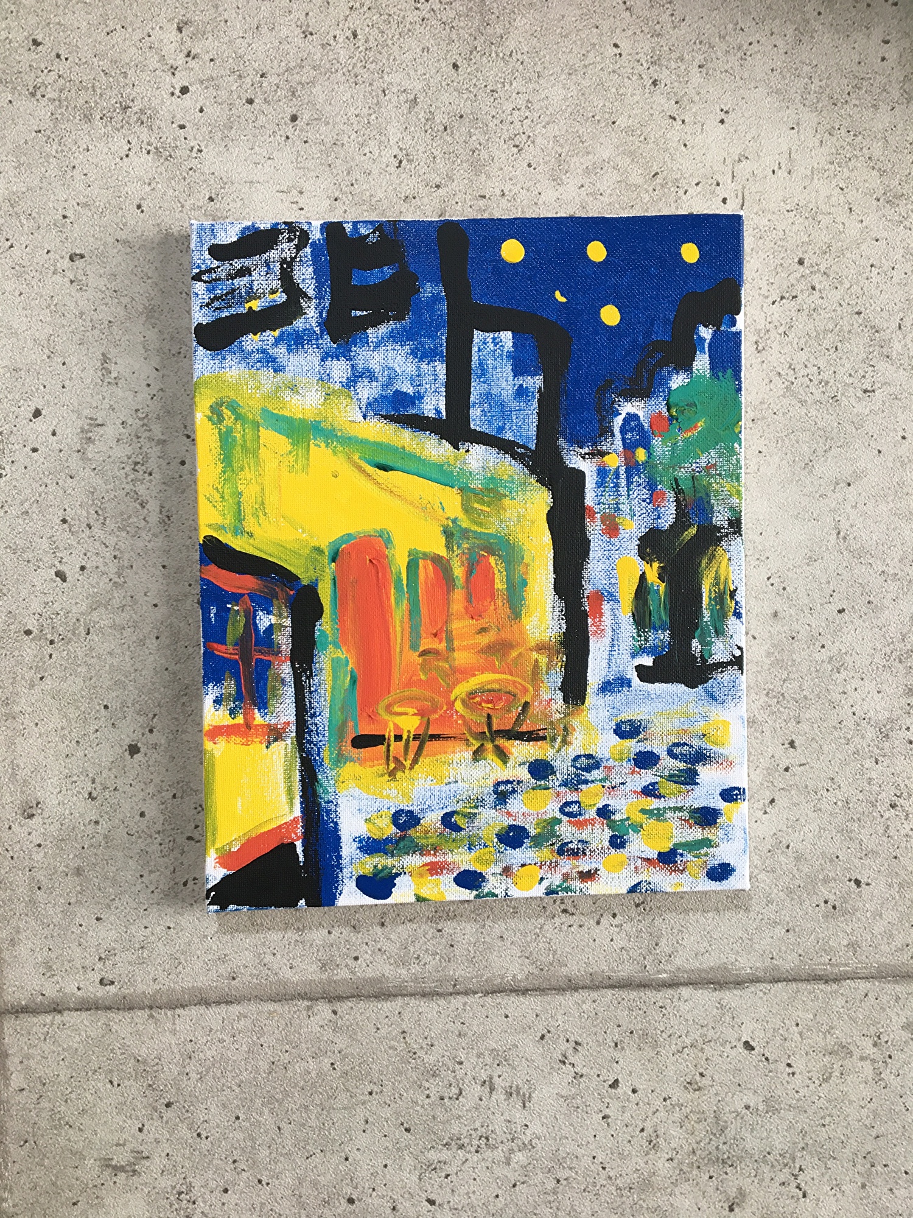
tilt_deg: -2.2
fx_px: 1020
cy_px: 609
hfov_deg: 48.2
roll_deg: +0.9
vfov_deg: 61.7
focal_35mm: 29
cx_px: 456
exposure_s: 1/30
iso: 50
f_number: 2.2
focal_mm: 4.15
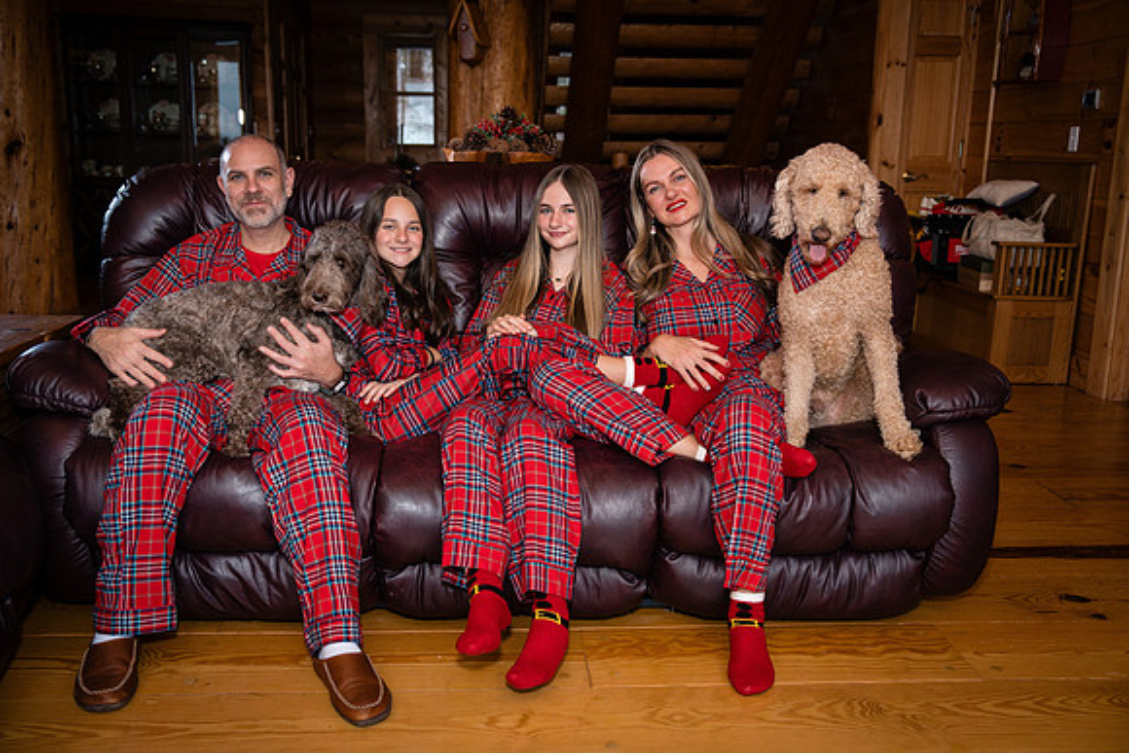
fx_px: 1098
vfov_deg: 37.9
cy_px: 376
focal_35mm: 35
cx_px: 564
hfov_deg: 54.4
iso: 400
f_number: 3.5
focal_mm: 35
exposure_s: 1/250
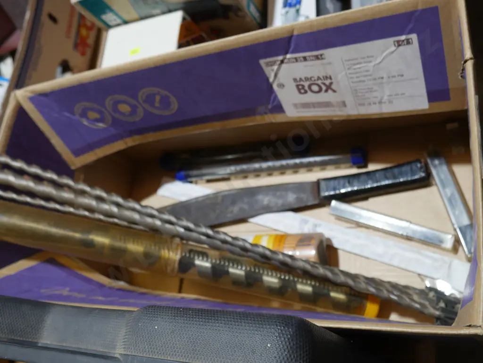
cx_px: 242
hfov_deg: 53.9
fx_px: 475
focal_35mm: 34
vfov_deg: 41.8
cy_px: 182
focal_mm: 17
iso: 200
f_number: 4
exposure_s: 1/60
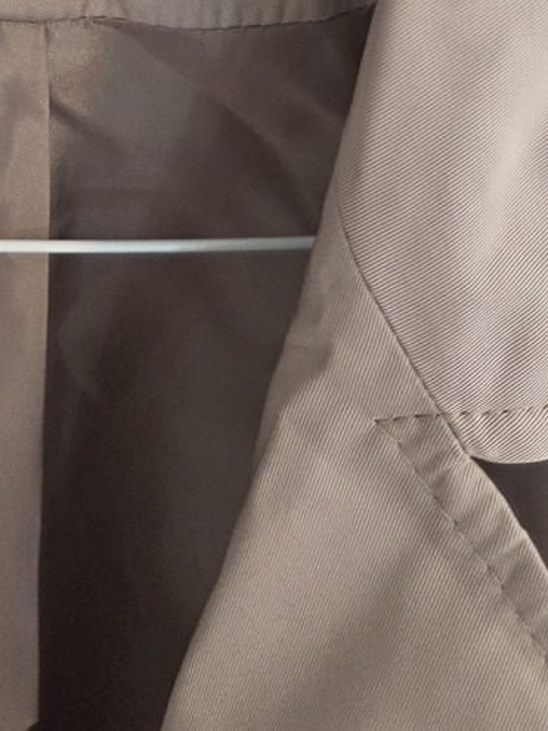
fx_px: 1309
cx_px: 77
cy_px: -135
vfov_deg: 27.6
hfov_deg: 23.2
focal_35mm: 62
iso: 400
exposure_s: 1/120
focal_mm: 5.4
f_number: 1.8
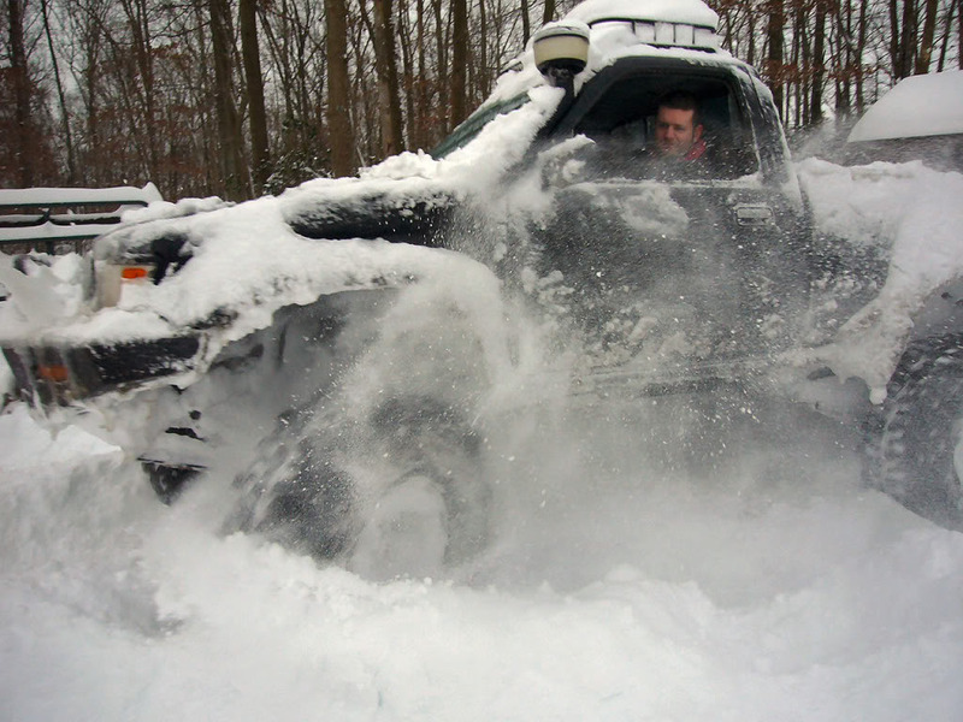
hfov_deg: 63.4
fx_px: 779
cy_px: 361
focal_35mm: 28
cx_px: 482
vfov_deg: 49.7
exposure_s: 1/250
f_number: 5.6
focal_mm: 4.6
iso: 80
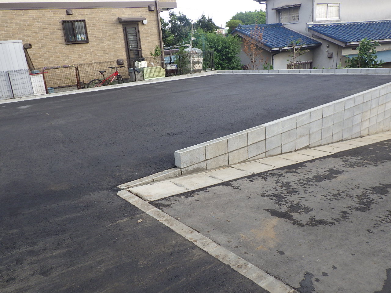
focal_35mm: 28
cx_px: 196
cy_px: 146
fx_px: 316
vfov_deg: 49.7
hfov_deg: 63.4
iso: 125
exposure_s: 1/160
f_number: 4.2
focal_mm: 5
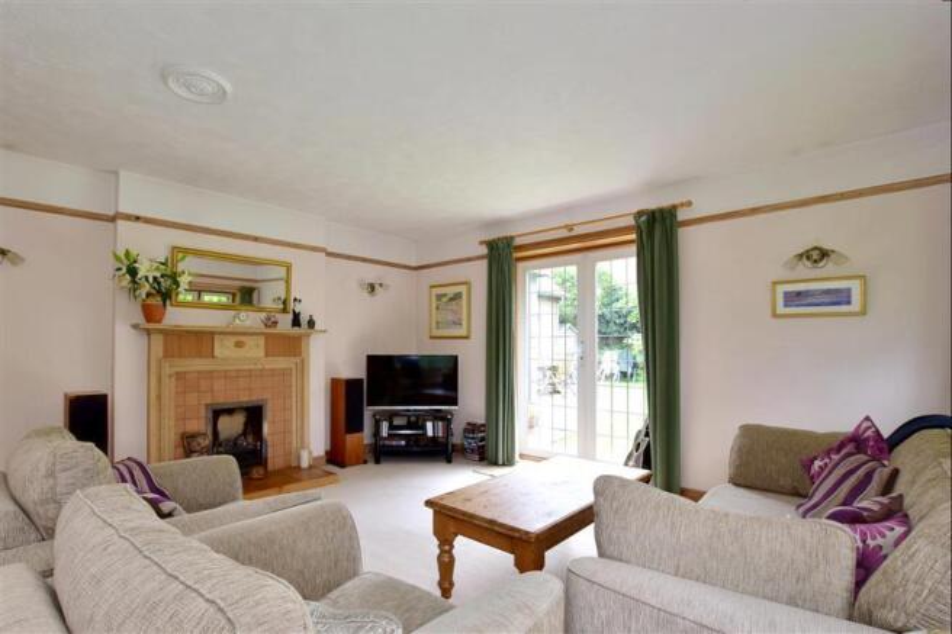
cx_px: 476
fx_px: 397
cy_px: 317
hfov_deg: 100.4
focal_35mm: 15
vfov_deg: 77.3
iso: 200
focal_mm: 10
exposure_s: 1/10
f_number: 11
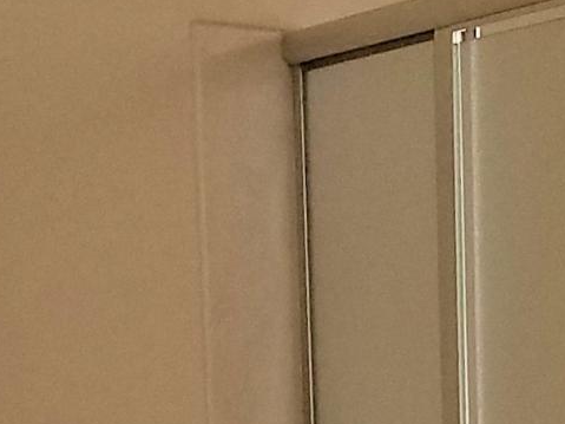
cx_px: 999
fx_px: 2660
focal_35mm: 163
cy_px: 1297
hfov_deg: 11.3
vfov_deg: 7.8
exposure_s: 1/208
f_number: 1.7
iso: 40
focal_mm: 4.2
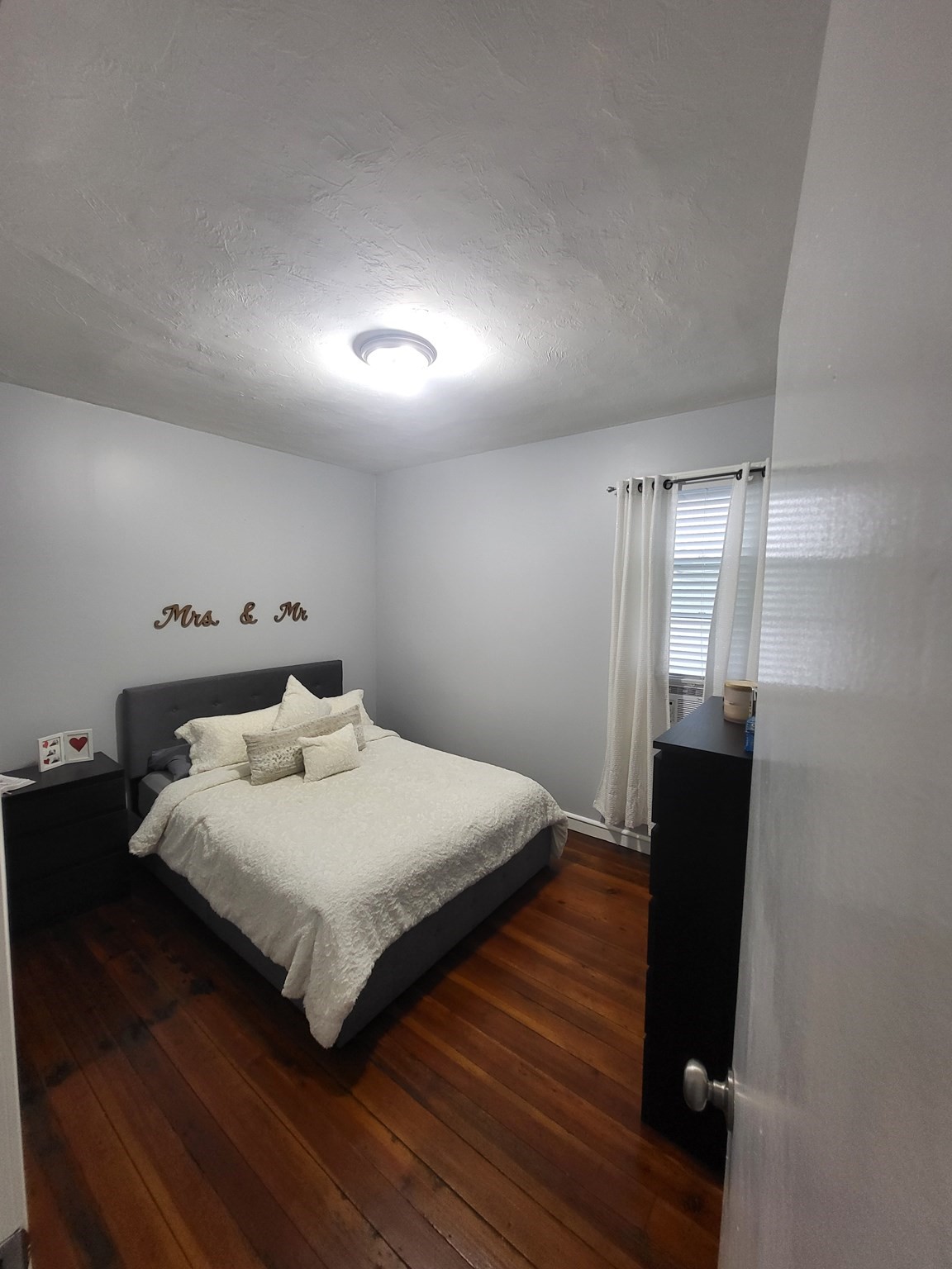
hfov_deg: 89.9
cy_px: 634
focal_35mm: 13
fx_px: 477
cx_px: 476
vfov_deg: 106.2
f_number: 2.2
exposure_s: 1/60
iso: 200
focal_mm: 1.74
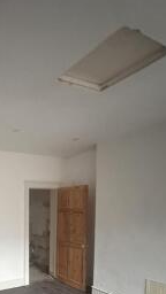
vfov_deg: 66.6
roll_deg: -0.5
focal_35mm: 26
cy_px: 227
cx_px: -17
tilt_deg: -3.8
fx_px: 203
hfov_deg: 37.2
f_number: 2.2
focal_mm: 2.22
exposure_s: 1/50
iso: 1000
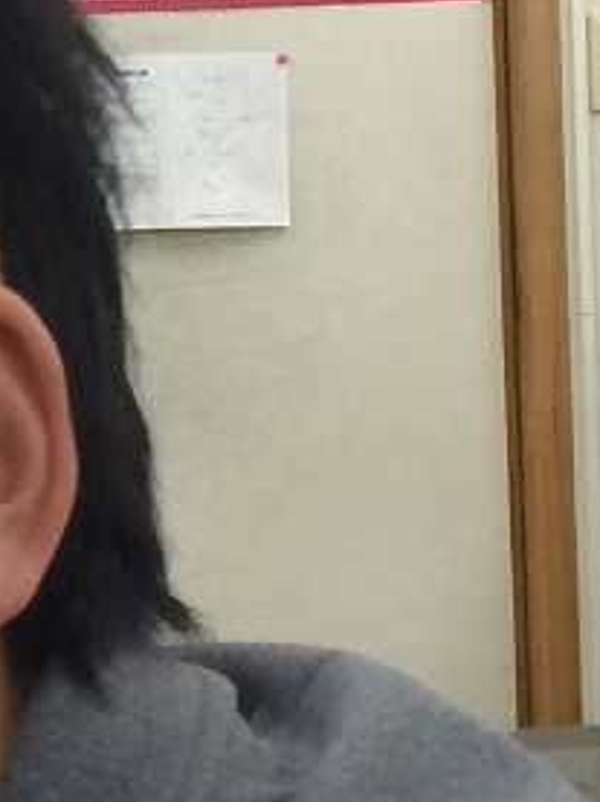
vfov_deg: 11.2
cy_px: 272
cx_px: -504
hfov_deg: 8.1
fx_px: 4100
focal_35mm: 177
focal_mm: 4.12
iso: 64
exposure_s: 1/30
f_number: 2.2
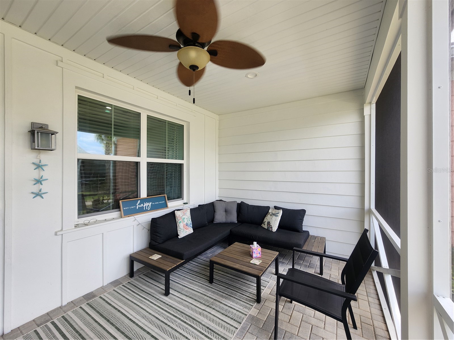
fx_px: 170
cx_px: 227
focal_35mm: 13
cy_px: 170
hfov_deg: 106.2
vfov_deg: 89.9
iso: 50
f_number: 2.2
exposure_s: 1/127
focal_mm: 2.2
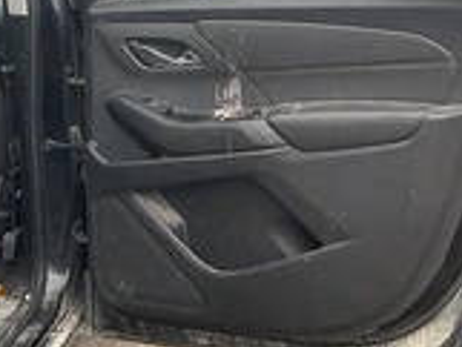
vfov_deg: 20.2
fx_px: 962
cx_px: 121
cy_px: 69
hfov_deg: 26.7
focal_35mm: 72
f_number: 1.8
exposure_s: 1/375
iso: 25
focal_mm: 3
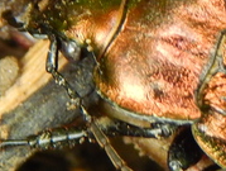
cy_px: 134
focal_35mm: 442
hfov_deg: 4.5
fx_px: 2892
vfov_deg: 3.4
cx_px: 261
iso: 400
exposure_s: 1/30
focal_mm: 16.6
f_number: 4.4
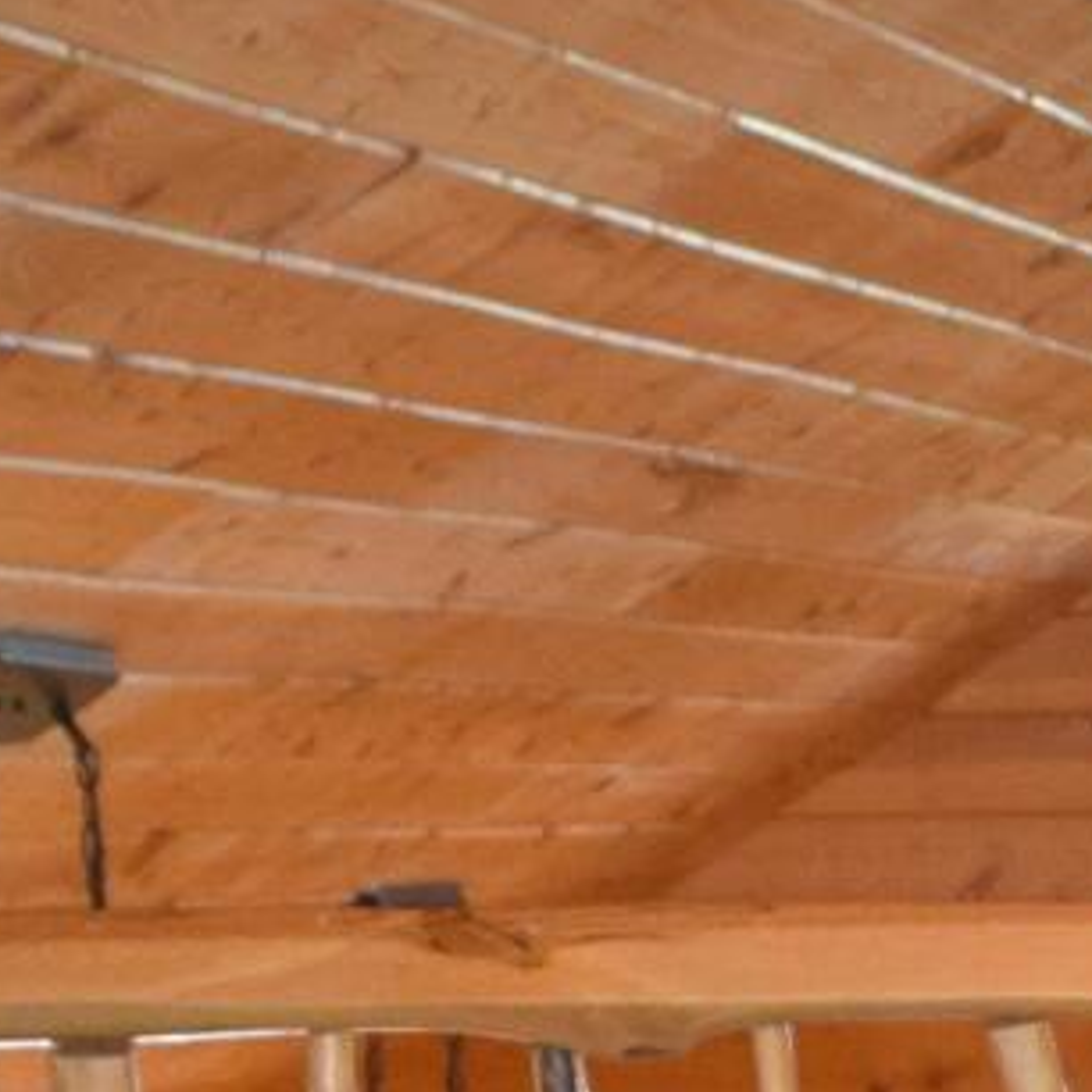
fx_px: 8030
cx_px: 2612
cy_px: 1592
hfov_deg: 7.3
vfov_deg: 7.7
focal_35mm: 225
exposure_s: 1/80
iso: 800
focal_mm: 18
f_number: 4.5
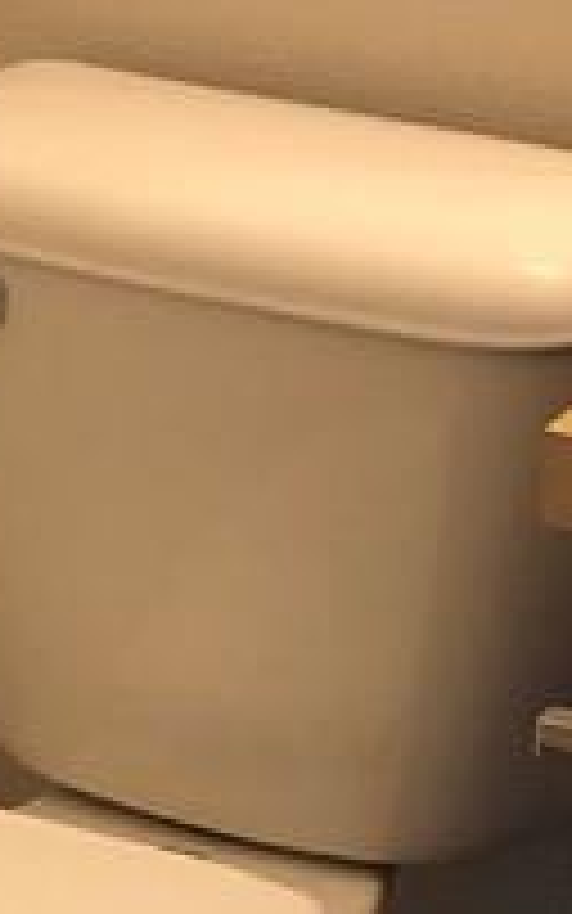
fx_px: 3739
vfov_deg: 13.9
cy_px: 180
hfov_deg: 8.7
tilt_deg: -17.3
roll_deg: +0.7
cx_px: 365
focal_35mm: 150
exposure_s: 1/12
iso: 100
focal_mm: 4
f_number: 1.8
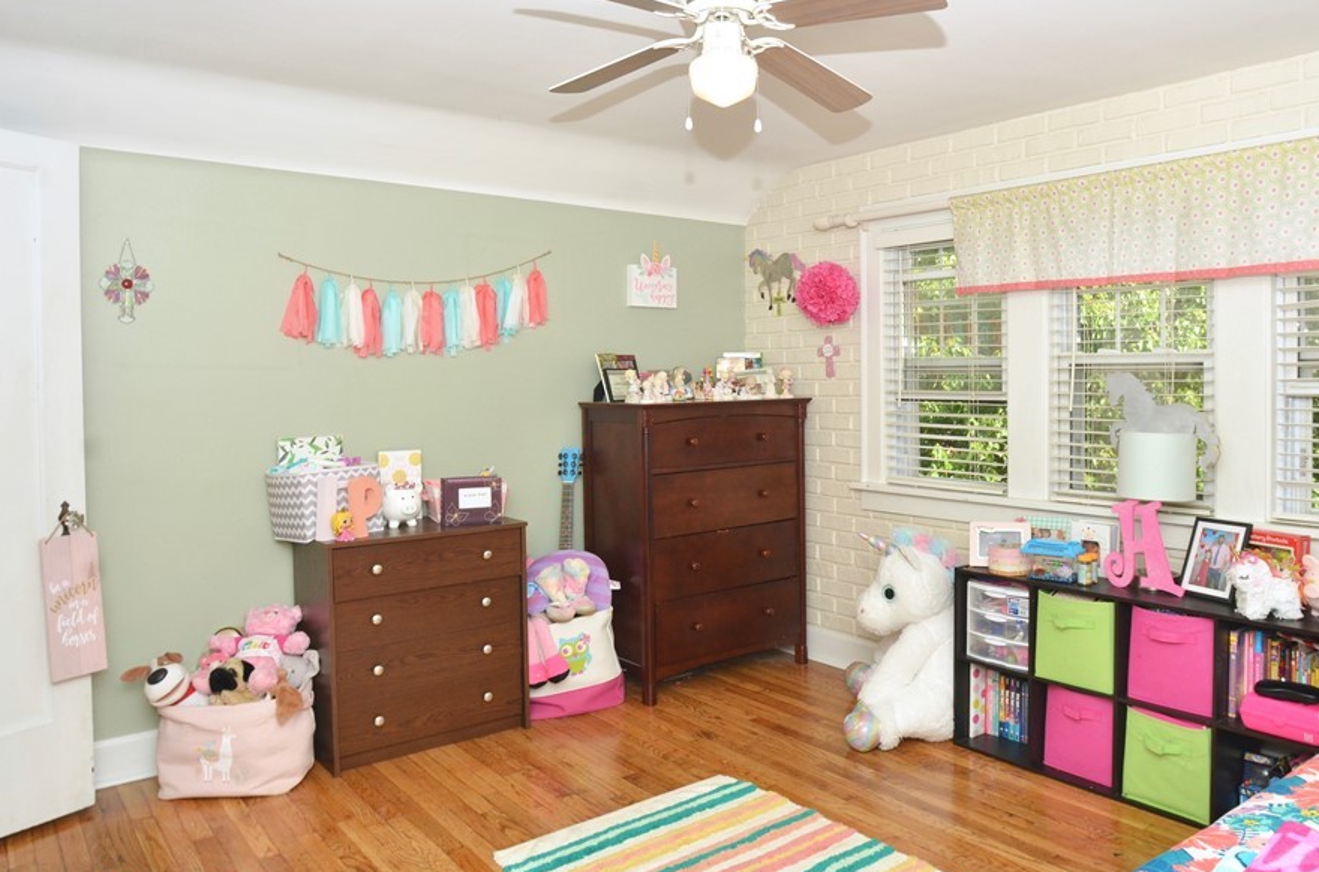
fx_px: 950
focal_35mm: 26
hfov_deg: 69.1
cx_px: 762
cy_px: 395
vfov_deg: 49.2
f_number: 8
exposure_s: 1/200
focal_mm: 14
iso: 400
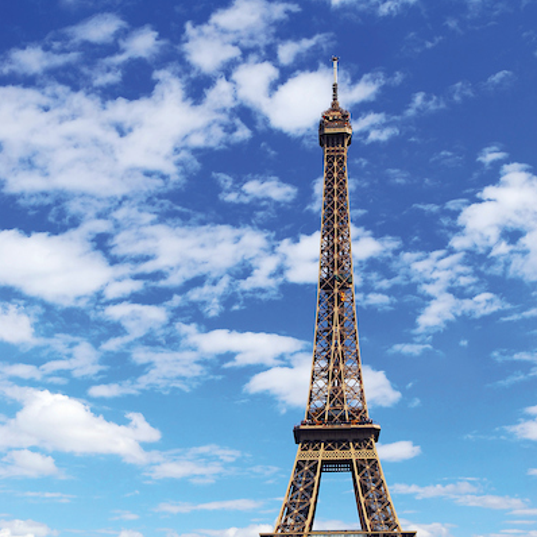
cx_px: 267
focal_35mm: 60
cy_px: 391
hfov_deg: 28.8
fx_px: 1047
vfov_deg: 28.4
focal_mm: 31
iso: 125
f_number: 7.1
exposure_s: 1/125
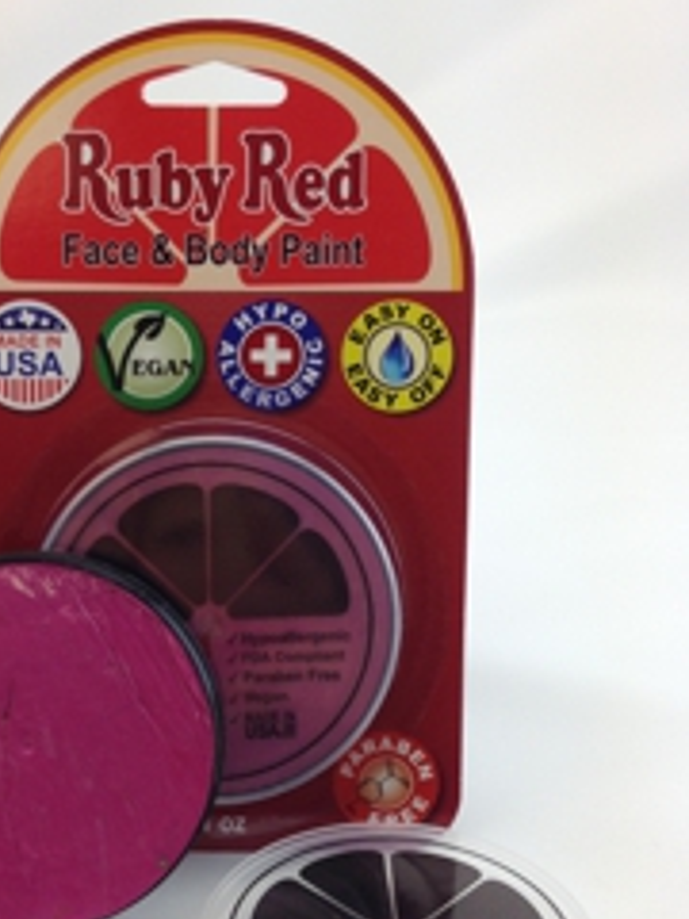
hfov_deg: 26.0
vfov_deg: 34.2
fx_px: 1486
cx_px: 226
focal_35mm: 56
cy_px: 571
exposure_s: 1/161
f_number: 2.4
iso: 50
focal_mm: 4.12
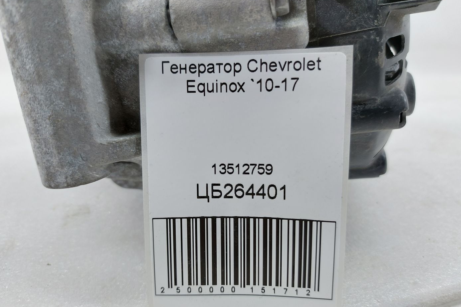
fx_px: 320
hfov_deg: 71.5
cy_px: 163
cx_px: 230
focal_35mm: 25
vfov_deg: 51.2
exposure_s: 1/50
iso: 100
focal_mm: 5.23
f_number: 1.8
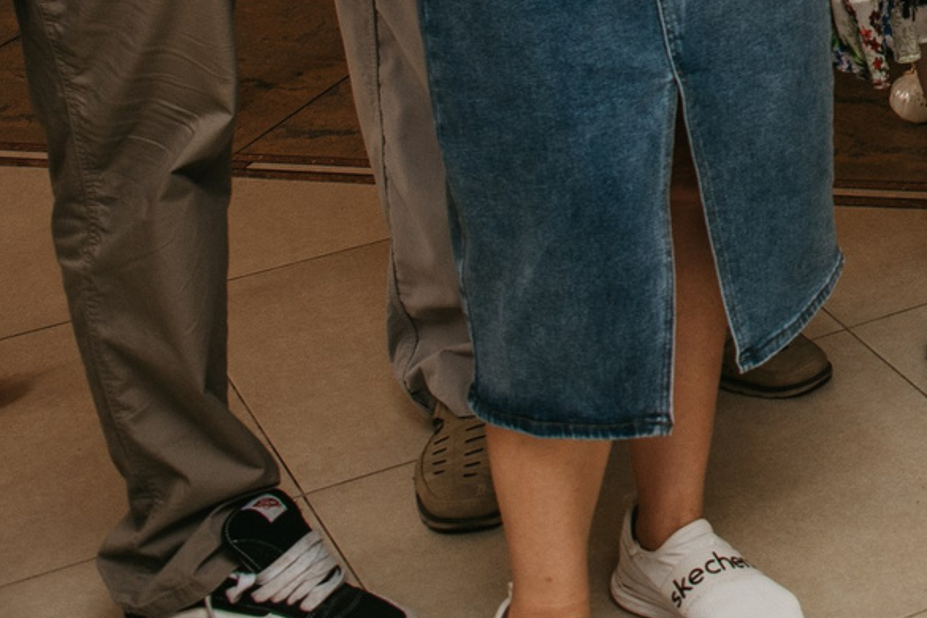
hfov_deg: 16.8
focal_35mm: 105
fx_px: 2704
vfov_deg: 11.8
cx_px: 1556
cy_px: -557
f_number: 4
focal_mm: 24
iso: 125
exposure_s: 1/160
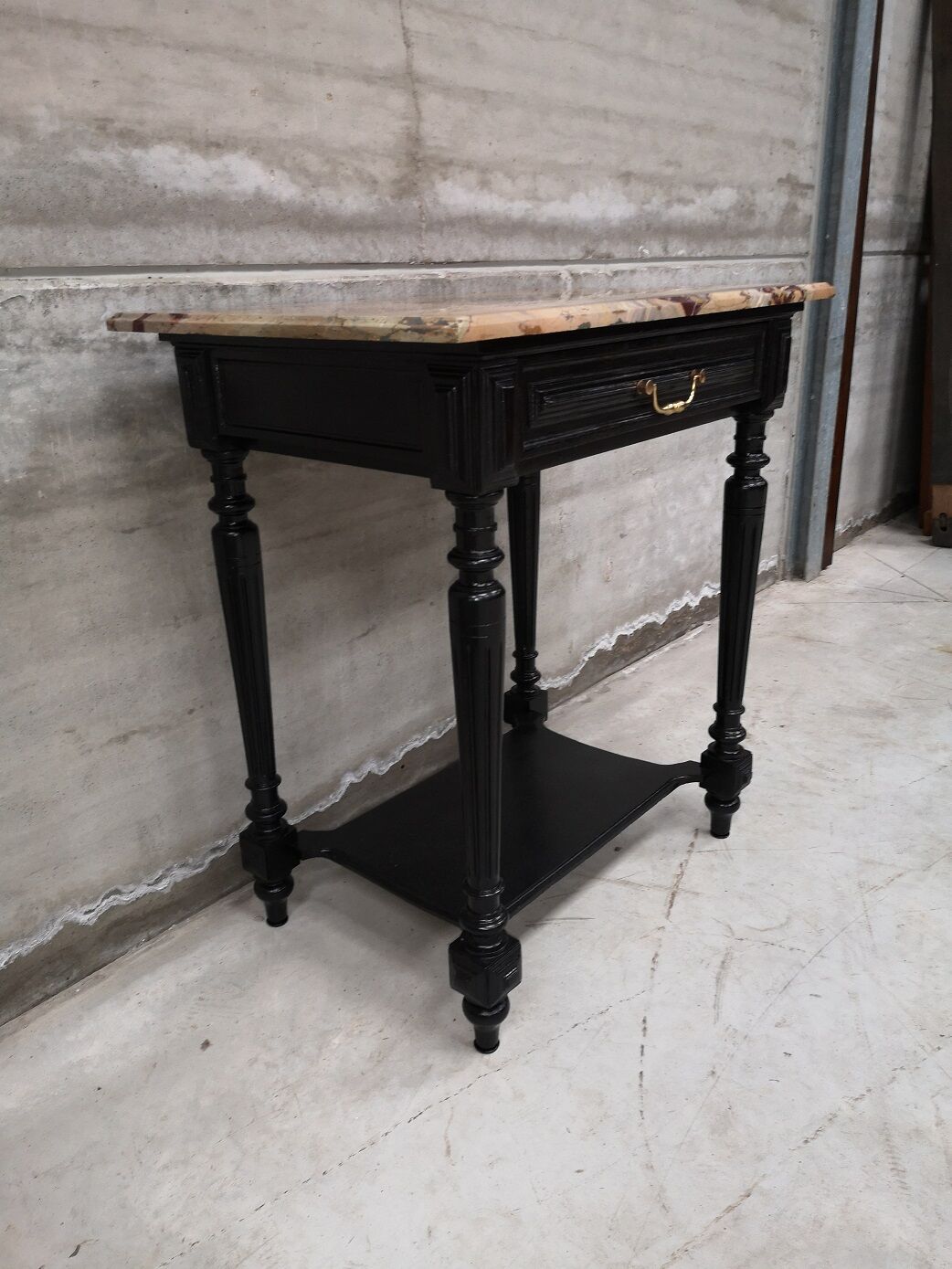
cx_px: 476
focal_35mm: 27
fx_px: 990
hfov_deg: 51.4
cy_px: 634
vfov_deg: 65.3
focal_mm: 3.95
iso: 125
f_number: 1.8
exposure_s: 1/50
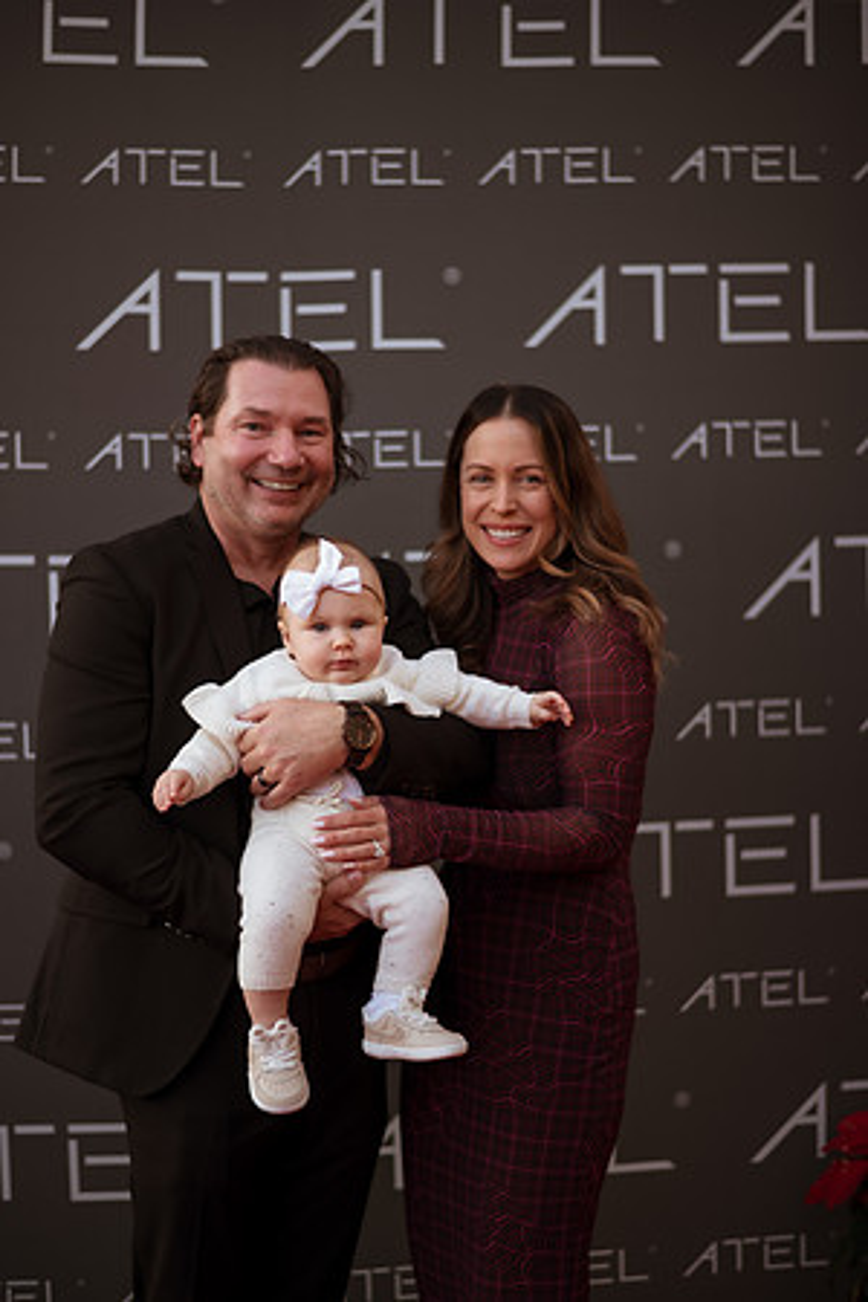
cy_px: 651
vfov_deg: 34.5
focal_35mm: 58
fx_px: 2098
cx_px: 434
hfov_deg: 23.4
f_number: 1.4
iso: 125
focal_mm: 58
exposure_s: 1/1600
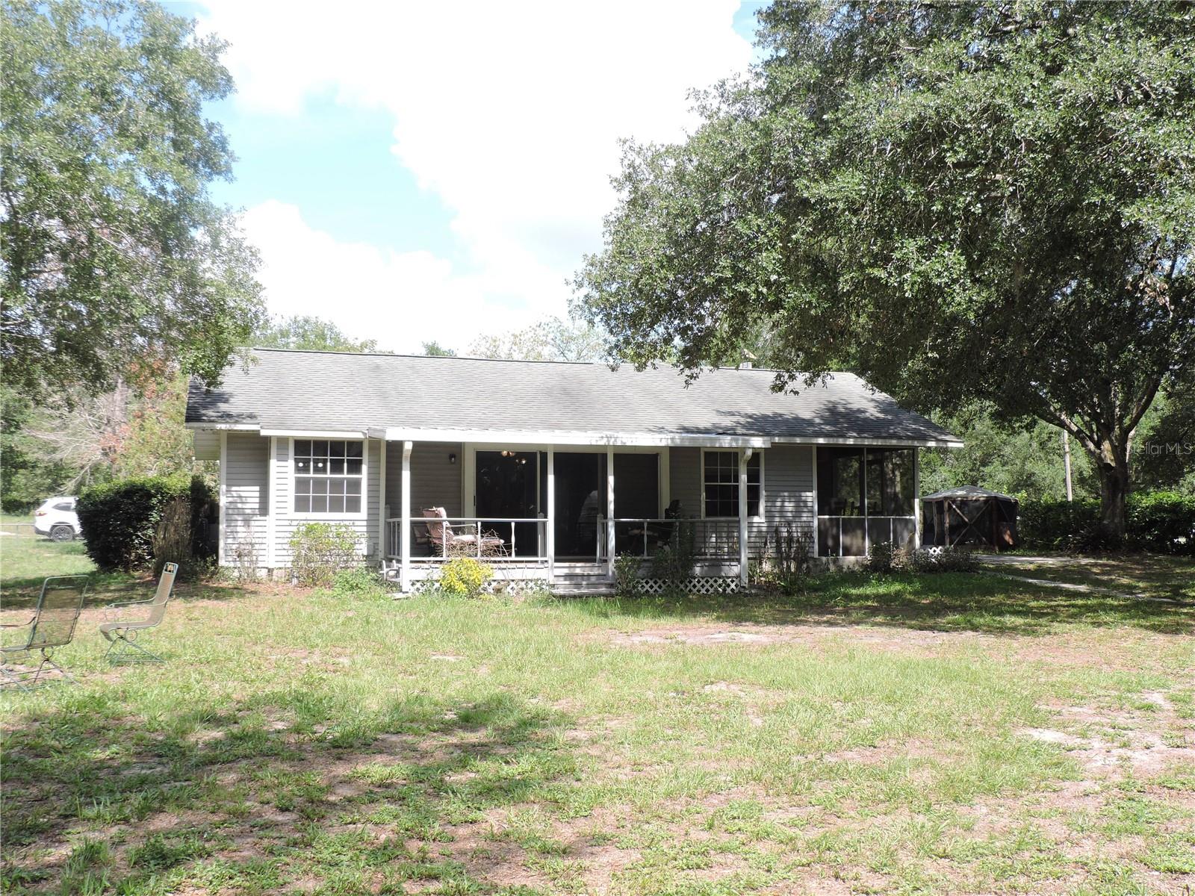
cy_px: 448
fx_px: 1208
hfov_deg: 52.6
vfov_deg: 40.7
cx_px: 598
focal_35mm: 35
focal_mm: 6.2
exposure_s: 1/400
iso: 100
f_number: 3.3
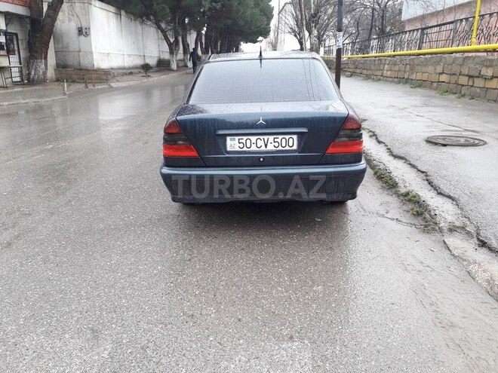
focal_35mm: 27
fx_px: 388
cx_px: 249
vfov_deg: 51.4
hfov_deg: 65.3
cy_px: 186
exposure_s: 1/100
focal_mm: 3.6
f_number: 1.9
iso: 50
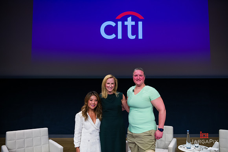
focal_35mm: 32
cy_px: 76
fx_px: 203
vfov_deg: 41.1
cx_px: 114
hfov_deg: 58.7
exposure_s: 1/400
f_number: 4
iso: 1000
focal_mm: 32
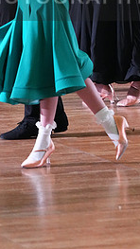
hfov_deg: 3.6
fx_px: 2210
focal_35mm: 335
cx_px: 31
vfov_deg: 6.4
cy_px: -10
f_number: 5
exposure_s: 1/400
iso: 10000
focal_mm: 145
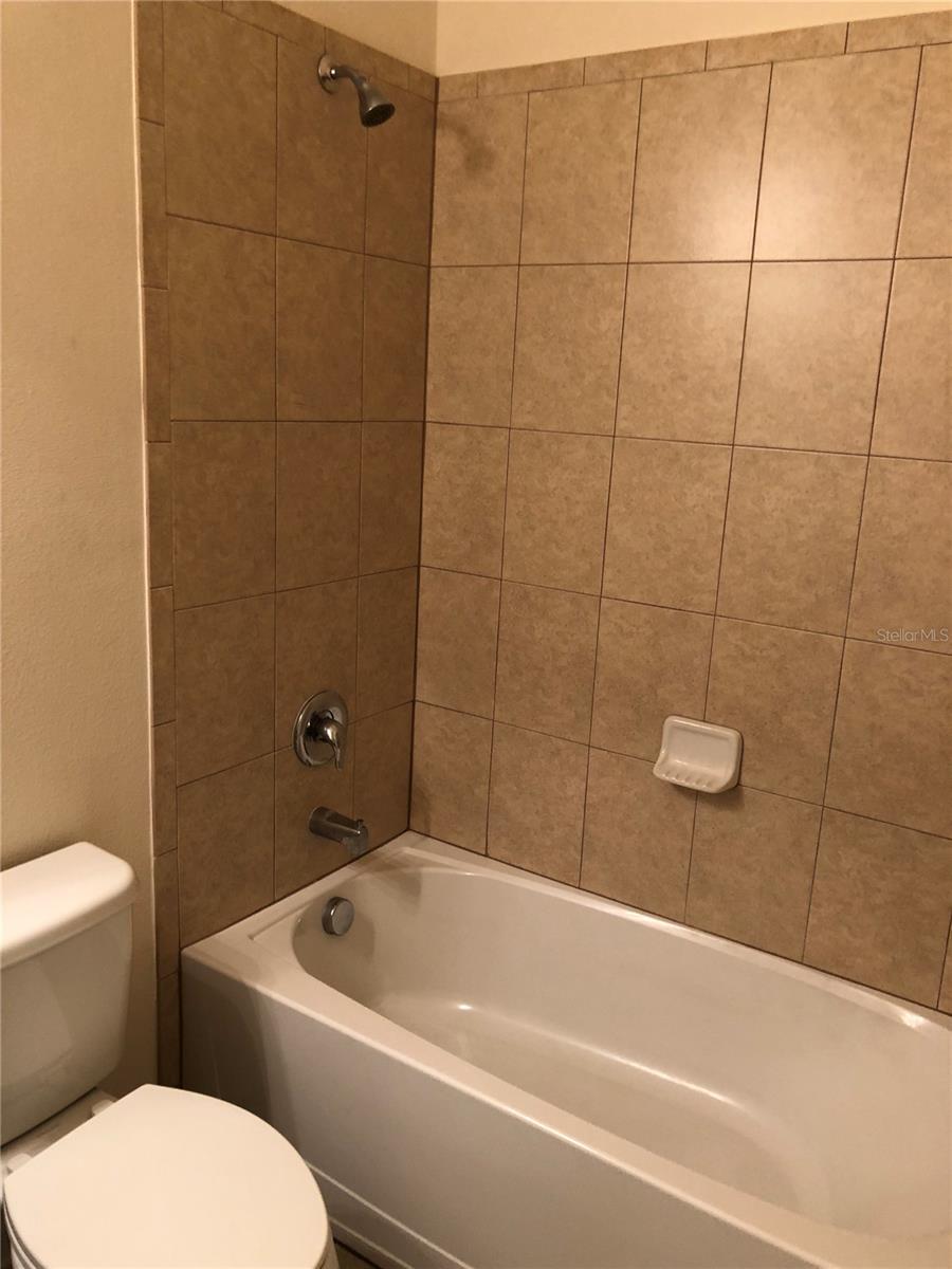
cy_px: 634
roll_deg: -3.2
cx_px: 476
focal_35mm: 28
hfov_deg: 49.7
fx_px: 1027
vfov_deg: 63.4
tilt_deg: -11.1
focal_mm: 4
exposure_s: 1/15
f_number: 1.8
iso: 40
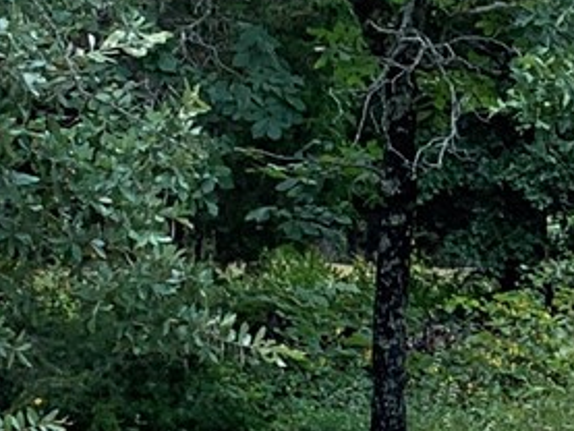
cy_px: 234
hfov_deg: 9.8
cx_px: 1032
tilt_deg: +4.3
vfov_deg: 7.7
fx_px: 3185
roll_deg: +1.2
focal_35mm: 192
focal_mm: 4.25
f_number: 1.8
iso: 25
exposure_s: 1/771
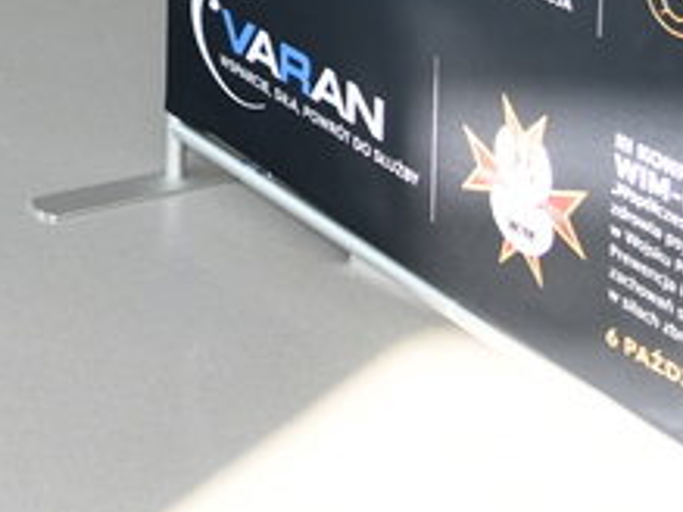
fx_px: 2248
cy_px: -565
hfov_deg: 16.0
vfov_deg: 11.5
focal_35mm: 114
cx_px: -318
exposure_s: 1/60
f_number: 5
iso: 200
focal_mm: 24
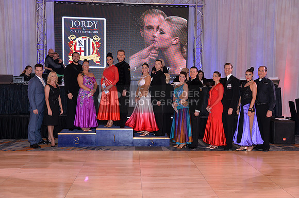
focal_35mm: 40
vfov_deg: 33.3
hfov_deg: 48.5
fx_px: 332
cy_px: 99
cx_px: 150
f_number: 5
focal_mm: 40
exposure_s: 1/250
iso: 1600
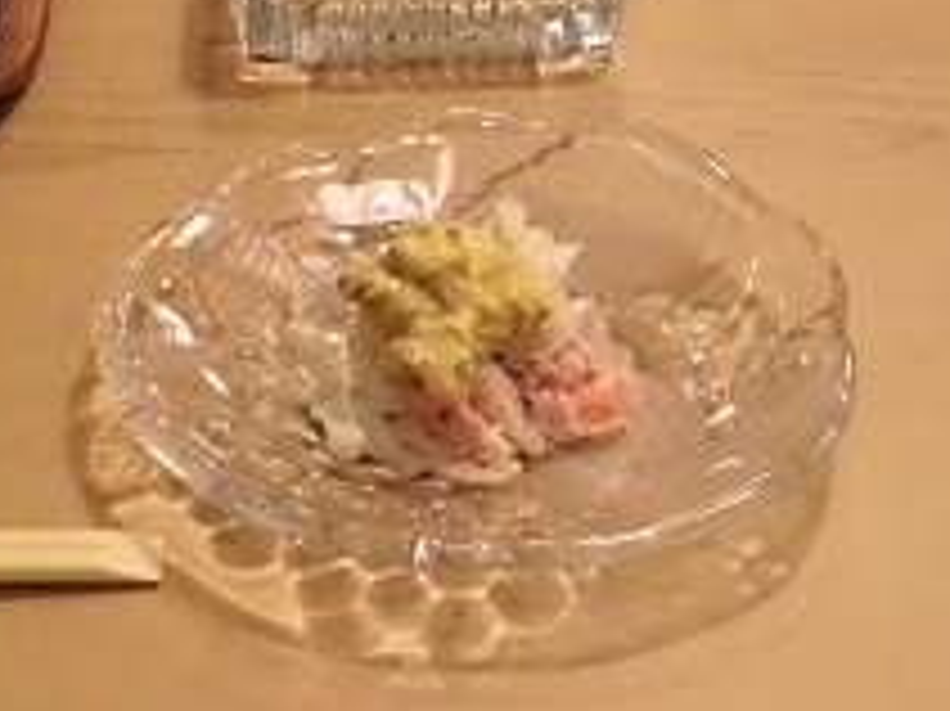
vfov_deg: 18.4
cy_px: 326
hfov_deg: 24.4
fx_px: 2194
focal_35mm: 80
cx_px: 443
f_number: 3.6
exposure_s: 1/40
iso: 800
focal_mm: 6
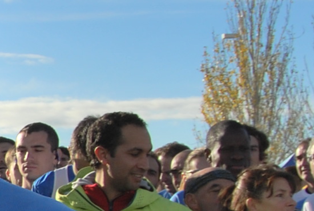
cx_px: -446
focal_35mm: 158
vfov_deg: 8.6
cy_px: 245
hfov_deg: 10.9
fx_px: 1381
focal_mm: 20
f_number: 13
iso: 100
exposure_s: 1/200
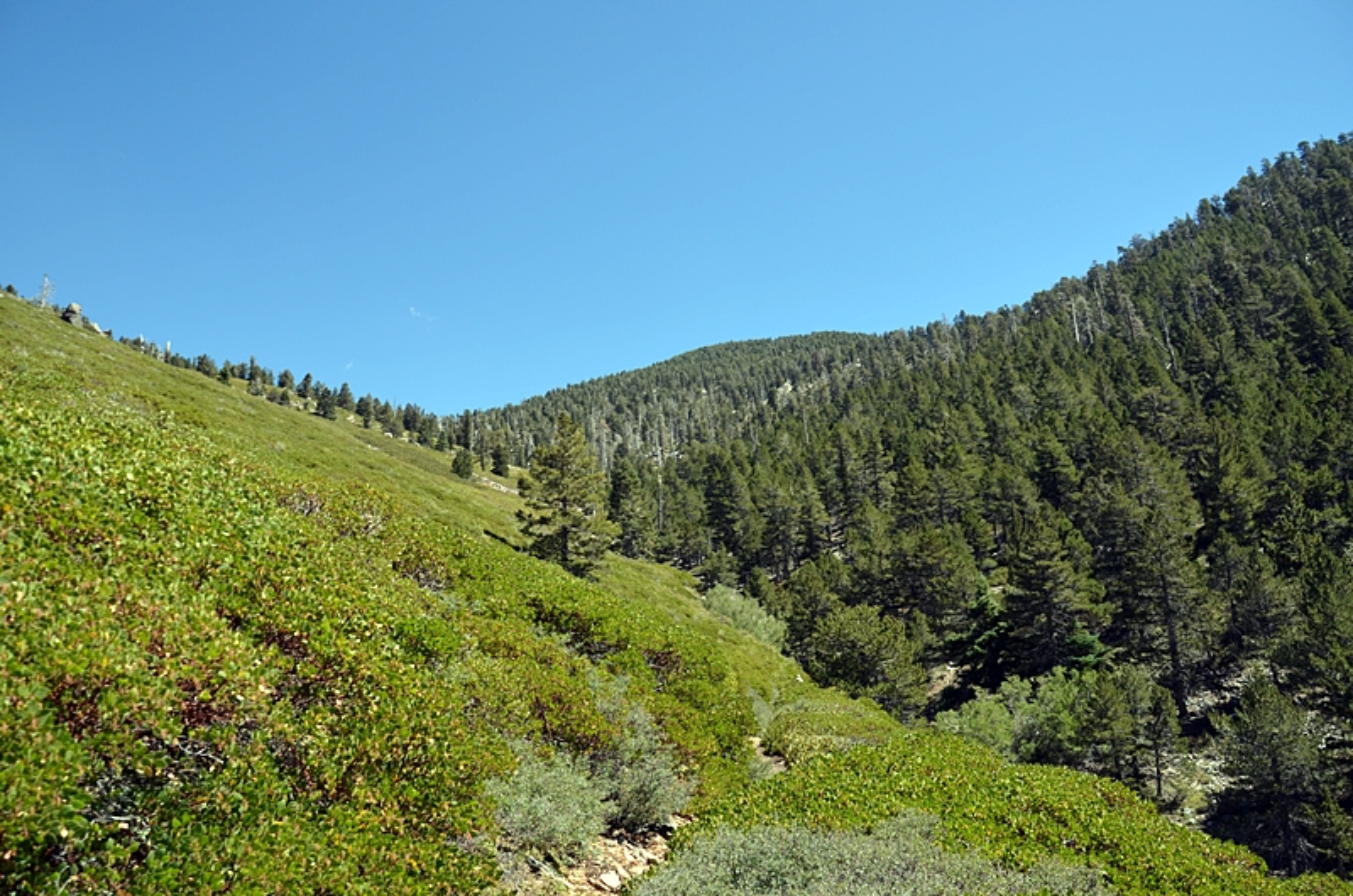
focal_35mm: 30
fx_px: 1125
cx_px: 676
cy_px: 448
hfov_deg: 62.0
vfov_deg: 43.4
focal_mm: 20
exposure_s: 1/250
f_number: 6.3
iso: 100
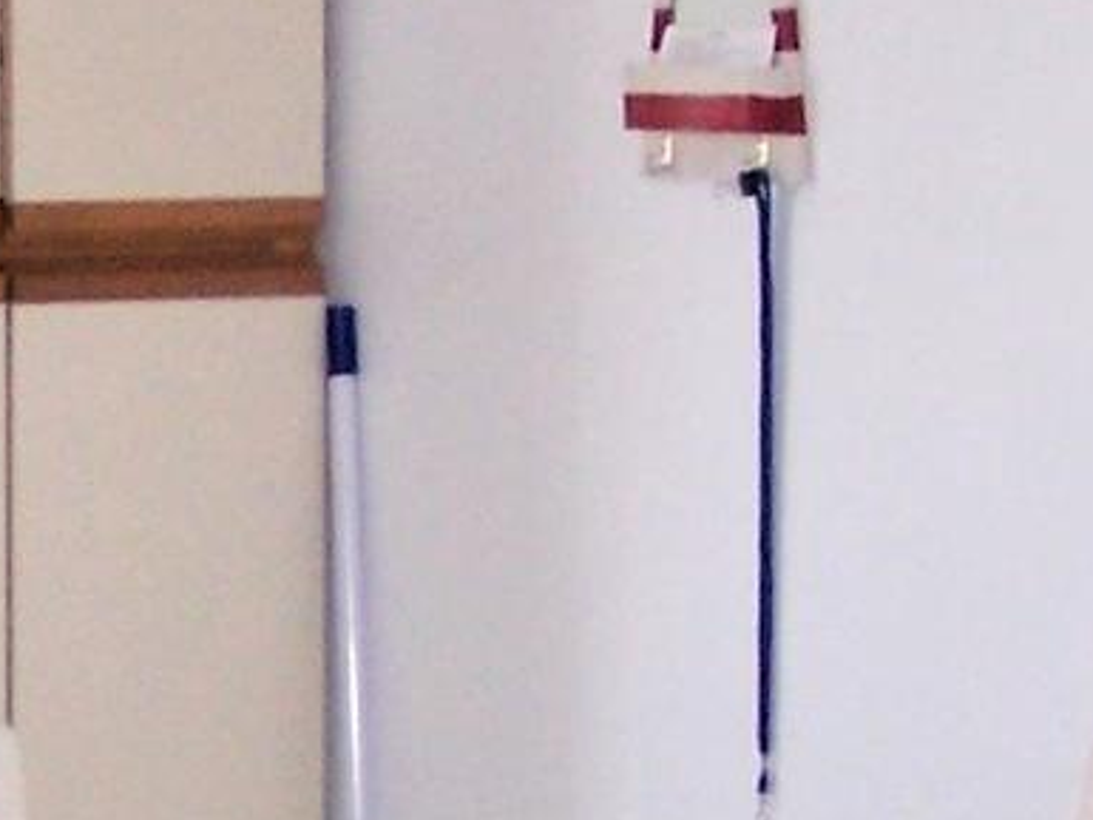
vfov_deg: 7.4
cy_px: 576
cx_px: -226
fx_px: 6380
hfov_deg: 9.7
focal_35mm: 202
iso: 140
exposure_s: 1/60
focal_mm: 6.3
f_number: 2.8
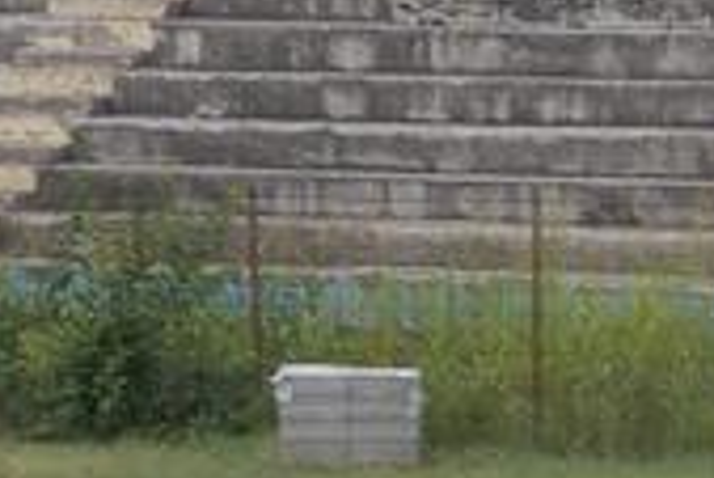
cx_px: -684
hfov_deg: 2.7
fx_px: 14808
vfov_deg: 1.8
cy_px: 47
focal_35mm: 746
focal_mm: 105
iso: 100
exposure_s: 1/1000
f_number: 4
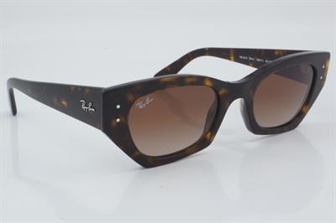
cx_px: 168
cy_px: 112
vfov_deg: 18.2
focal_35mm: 75
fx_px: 699
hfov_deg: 27.0
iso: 100
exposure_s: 1/3
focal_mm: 50
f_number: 32
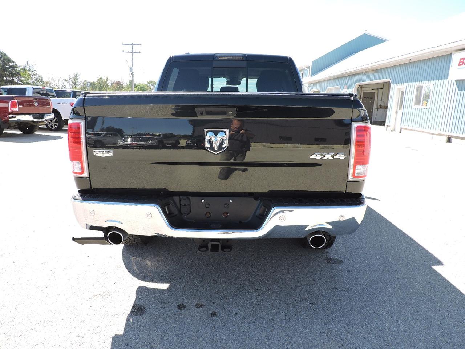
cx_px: 232
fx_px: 322
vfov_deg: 56.8
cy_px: 174
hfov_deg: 71.6
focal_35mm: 24
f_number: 3
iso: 100
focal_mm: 4.3
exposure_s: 1/320
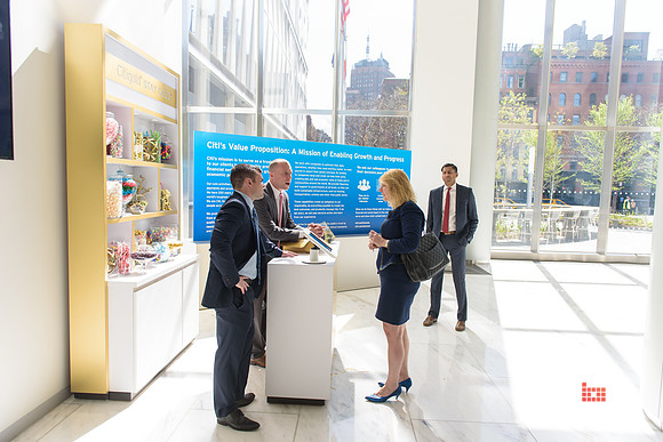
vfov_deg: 53.2
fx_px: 442
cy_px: 221
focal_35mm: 24
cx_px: 332
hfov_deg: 73.7
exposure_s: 1/640
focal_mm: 24
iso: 200
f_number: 3.2
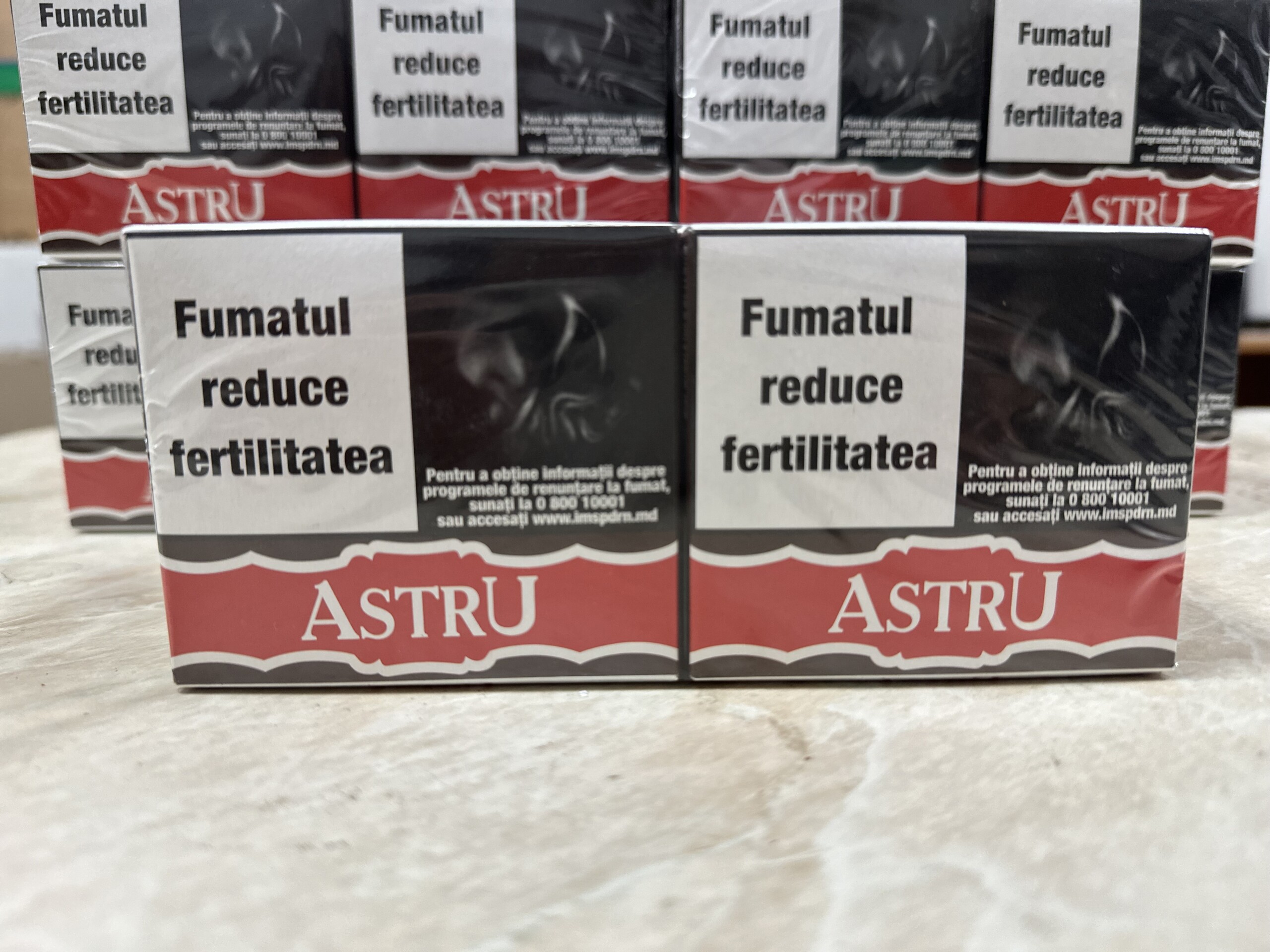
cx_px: 635
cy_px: 476
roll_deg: +0.3
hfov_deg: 71.6
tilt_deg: -10.3
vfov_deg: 56.8
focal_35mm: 24
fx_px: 881
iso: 200
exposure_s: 1/100
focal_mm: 6.86
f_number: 1.78
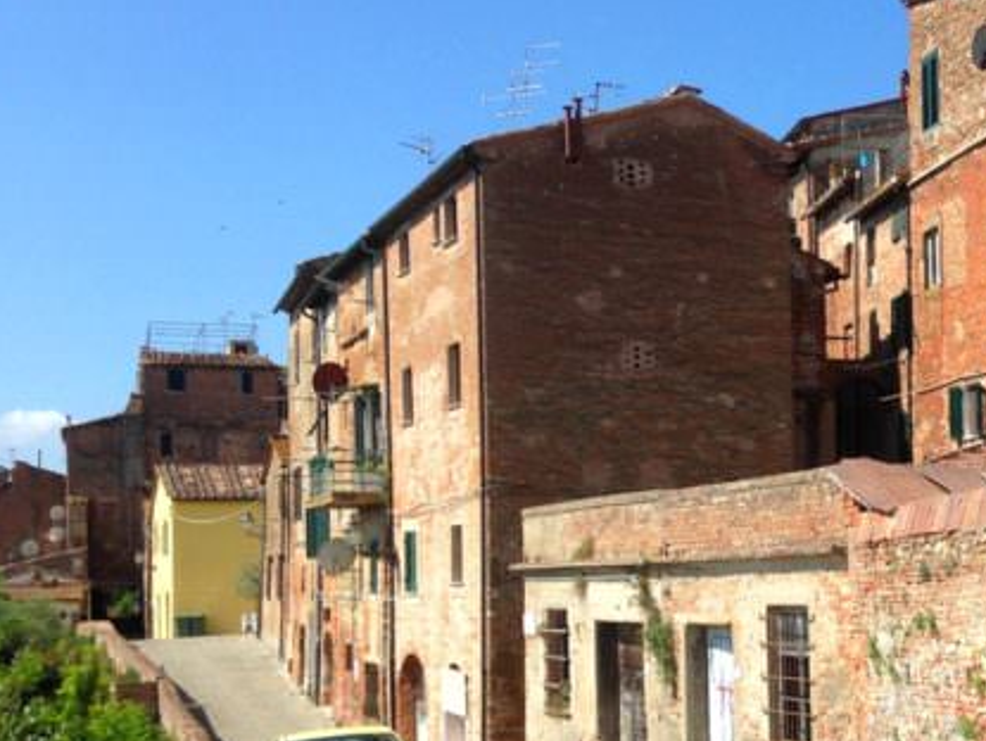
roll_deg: +1.5
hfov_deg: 30.2
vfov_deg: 23.9
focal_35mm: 61
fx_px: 1739
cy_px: 525
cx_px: 905
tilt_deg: +0.2
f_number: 2.4
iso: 50
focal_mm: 4.12
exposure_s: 1/1595
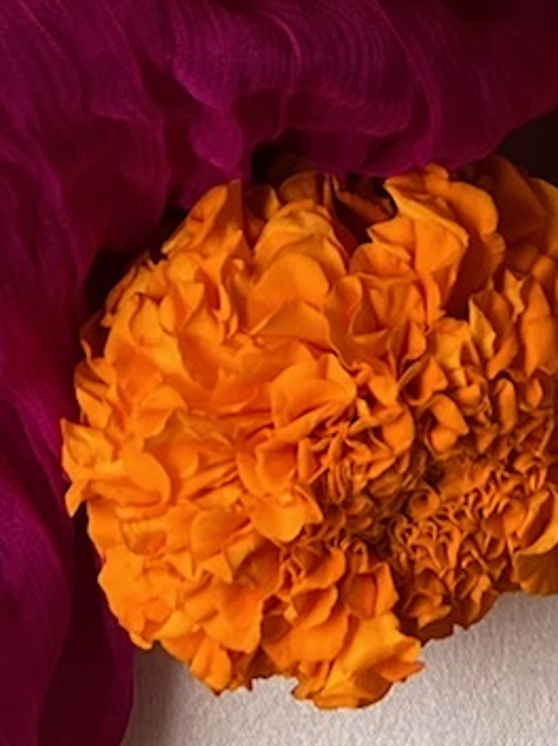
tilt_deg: -78.0
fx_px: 3251
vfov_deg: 10.3
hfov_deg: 9.8
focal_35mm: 151
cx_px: 159
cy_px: -1325
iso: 50
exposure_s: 1/621
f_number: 1.5
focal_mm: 5.7
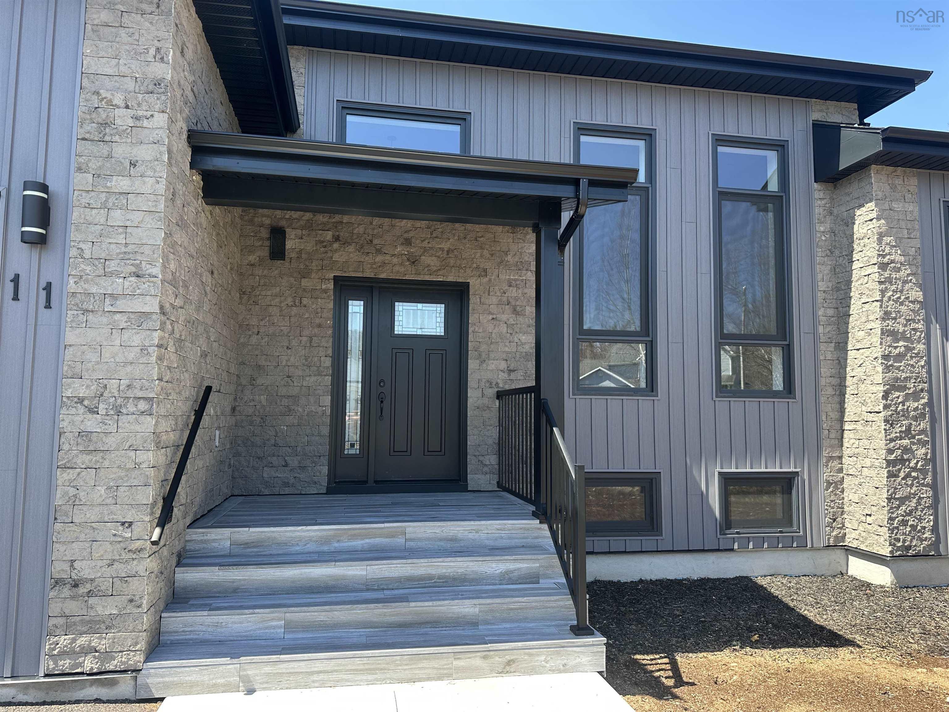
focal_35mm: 24
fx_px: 658
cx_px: 474
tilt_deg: +5.4
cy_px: 356
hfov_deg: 71.6
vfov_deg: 56.8
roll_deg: -1.1
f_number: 1.78
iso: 80
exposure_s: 1/623
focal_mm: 6.86
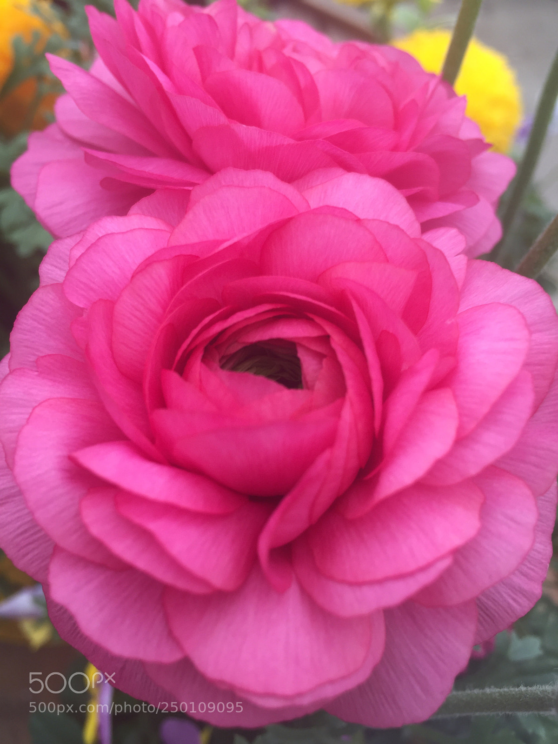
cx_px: 279
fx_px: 623
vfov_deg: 61.7
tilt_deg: -47.5
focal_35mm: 29
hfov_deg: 48.2
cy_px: 372
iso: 32
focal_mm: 4.15
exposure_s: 1/30
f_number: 2.2
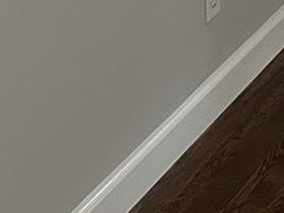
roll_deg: +0.5
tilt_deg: -3.2
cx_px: 846
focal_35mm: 152
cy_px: -382
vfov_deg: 8.5
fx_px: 1248
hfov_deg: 9.9
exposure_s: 1/60
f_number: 1.78
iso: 320
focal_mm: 6.86
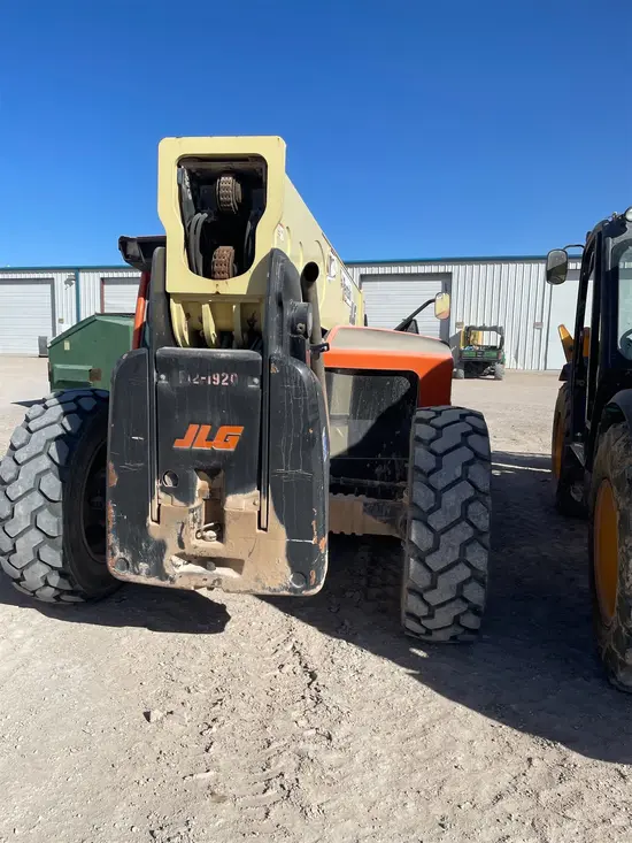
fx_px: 633
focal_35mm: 26
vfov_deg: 67.3
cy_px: 422
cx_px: 316
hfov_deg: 53.1
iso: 32
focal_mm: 4.2
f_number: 1.6
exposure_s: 1/4464
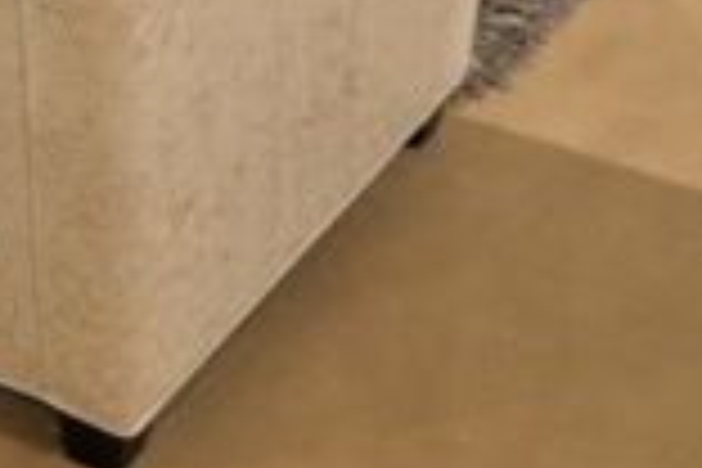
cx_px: -128
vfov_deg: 13.2
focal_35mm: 101
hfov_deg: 19.1
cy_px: -72
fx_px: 1969
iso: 1600
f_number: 4.5
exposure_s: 1/80
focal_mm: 35
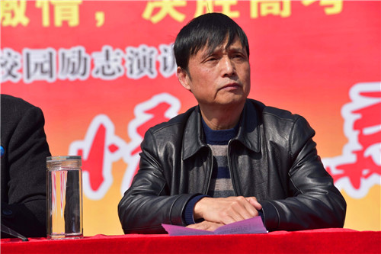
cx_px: 190
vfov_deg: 11.4
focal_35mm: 120
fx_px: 1270
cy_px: 127
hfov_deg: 17.1
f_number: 6.3
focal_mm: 120
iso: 200
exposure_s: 1/640
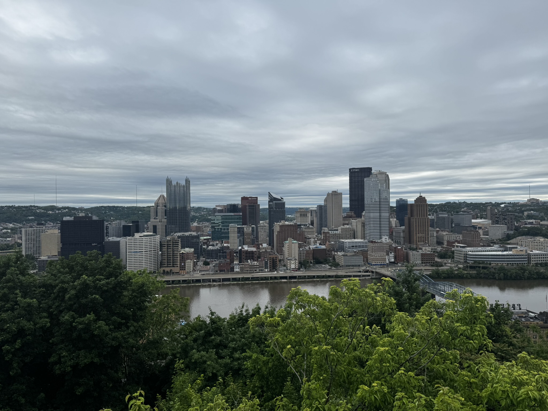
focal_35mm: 24
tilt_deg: -0.6
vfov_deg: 56.8
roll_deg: +1.0
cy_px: 206
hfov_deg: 71.6
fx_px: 380
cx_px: 274
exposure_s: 1/1560
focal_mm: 6.76
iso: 80
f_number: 1.78
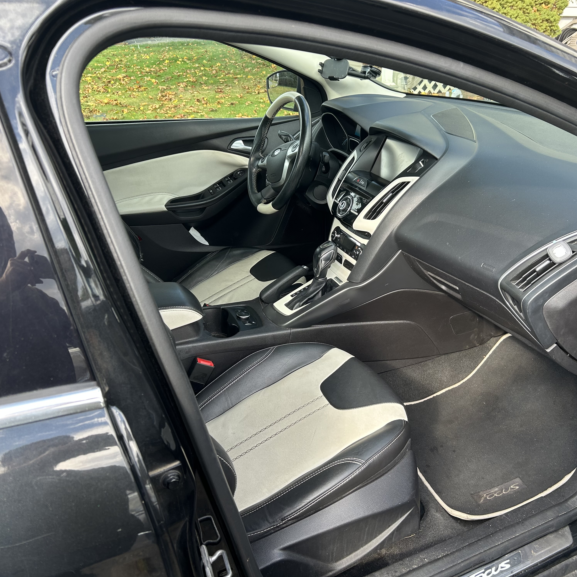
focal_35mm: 31
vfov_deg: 52.5
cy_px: 286
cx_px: 333
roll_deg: +1.2
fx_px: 585
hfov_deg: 52.3
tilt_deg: -25.8
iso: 40
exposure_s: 1/214
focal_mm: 5.7
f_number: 1.5
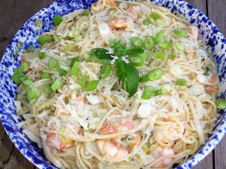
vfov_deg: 29.1
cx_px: 113
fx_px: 326
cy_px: 84
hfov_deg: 38.2
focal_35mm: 50
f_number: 4.2
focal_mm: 8.5
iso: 100
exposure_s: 1/30
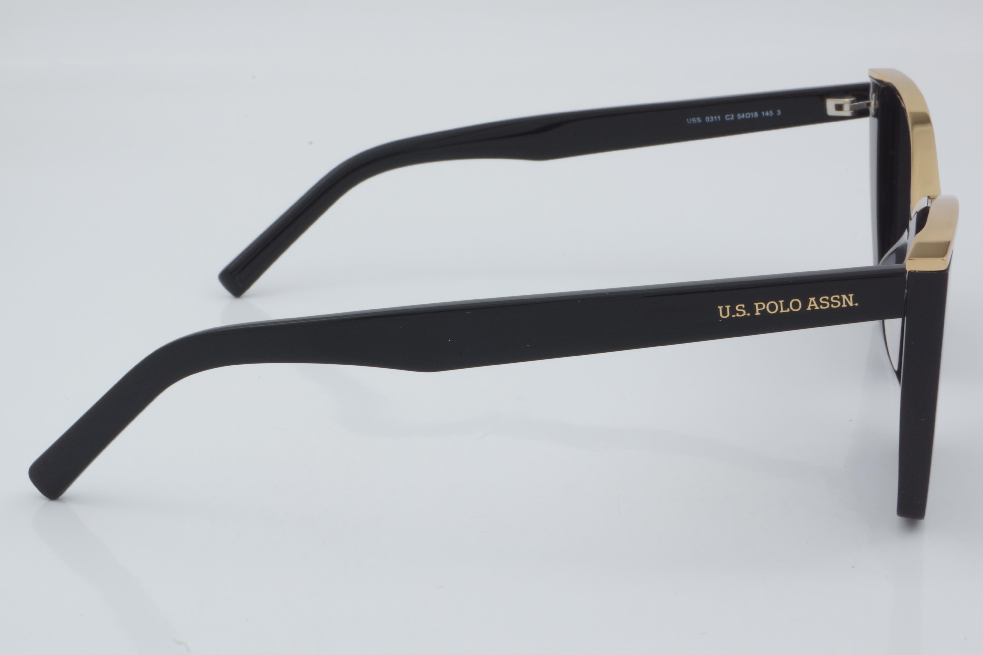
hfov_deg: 27.0
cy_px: 328
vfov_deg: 18.2
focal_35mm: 75
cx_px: 492
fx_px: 2048
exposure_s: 1/3
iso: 100
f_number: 32
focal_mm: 50
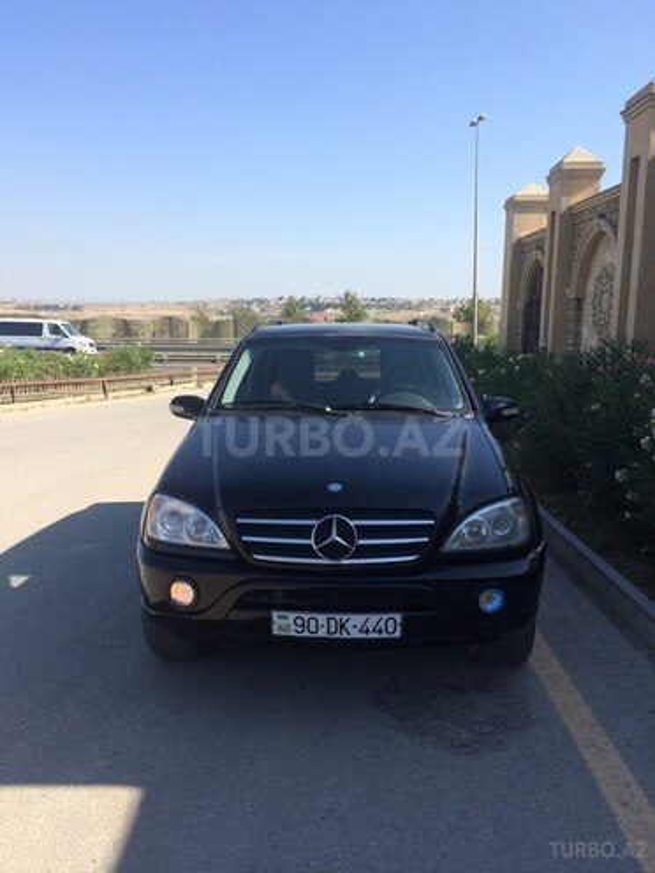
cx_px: 328
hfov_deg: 48.2
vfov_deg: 61.7
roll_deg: -0.1
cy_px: 436
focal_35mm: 29
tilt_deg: -11.8
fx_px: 732
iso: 32
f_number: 2.2
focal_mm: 4.15
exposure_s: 1/1244
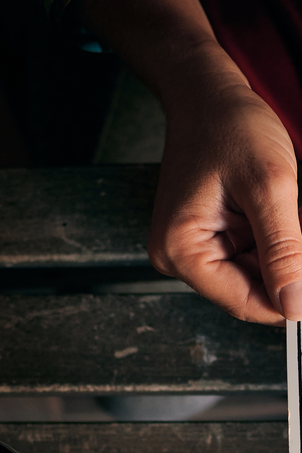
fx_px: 1753
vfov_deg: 14.5
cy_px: 439
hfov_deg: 9.7
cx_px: 384
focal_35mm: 139
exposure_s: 1/160
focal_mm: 35
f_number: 3.2
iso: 640
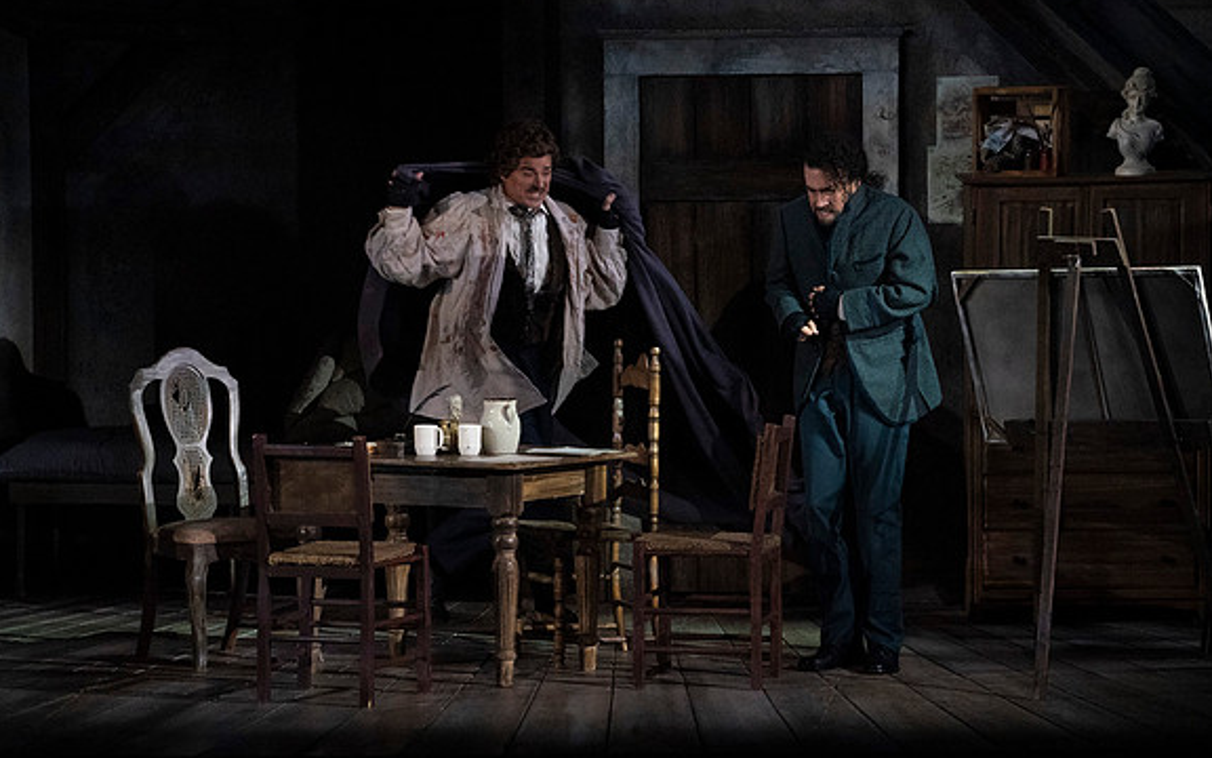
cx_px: 606
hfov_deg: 10.7
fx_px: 6474
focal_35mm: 196
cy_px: 395
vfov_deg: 6.7
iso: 16000
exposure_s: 1/320
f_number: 14
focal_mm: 191
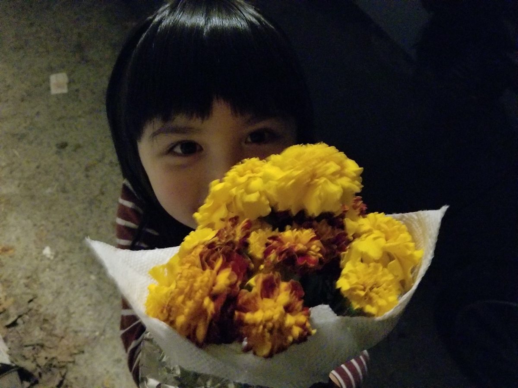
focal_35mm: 26
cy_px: 194
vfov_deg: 53.1
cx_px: 259
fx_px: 389
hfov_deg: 67.3
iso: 2000
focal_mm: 4.3
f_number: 1.7
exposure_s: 1/15
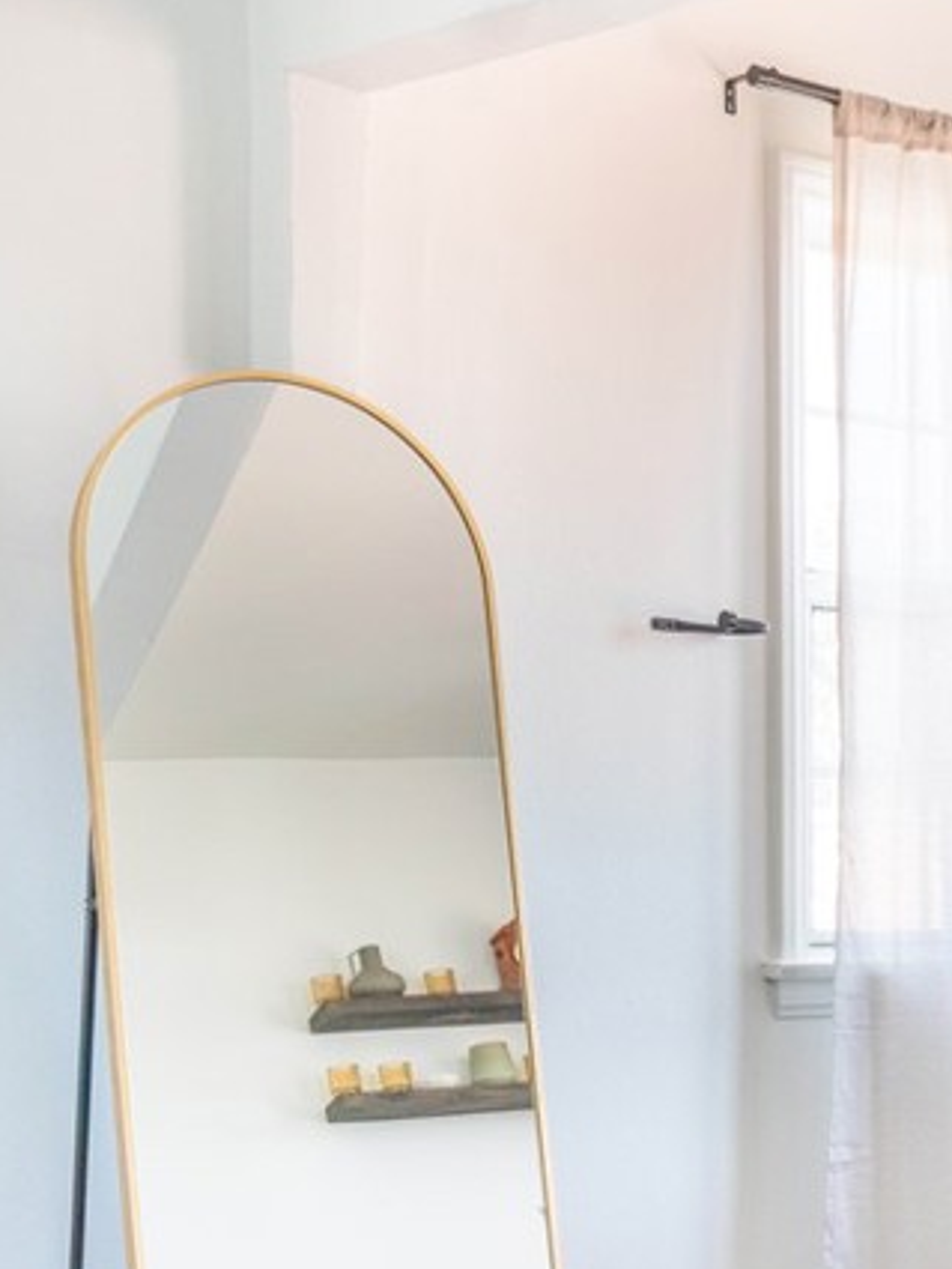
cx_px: 1262
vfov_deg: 23.8
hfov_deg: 17.1
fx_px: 2969
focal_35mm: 81
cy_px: 993
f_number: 4.5
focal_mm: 35
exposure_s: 1/250
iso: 1000
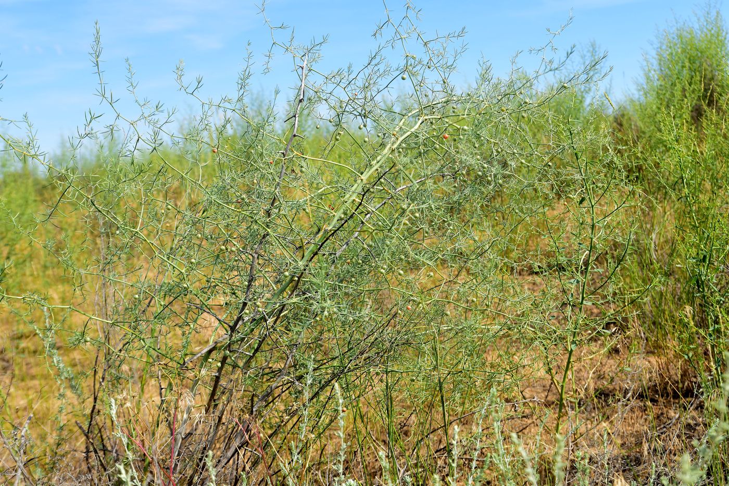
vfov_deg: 28.1
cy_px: 243
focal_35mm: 48
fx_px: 972
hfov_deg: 41.1
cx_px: 364
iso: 100
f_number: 7.1
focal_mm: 32
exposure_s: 1/200
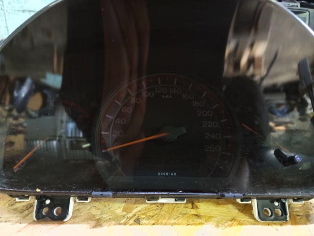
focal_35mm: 24
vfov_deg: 56.8
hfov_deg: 71.6
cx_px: 157
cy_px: 118
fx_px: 218
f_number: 1.7
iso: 2320
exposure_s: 1/20
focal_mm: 5.24
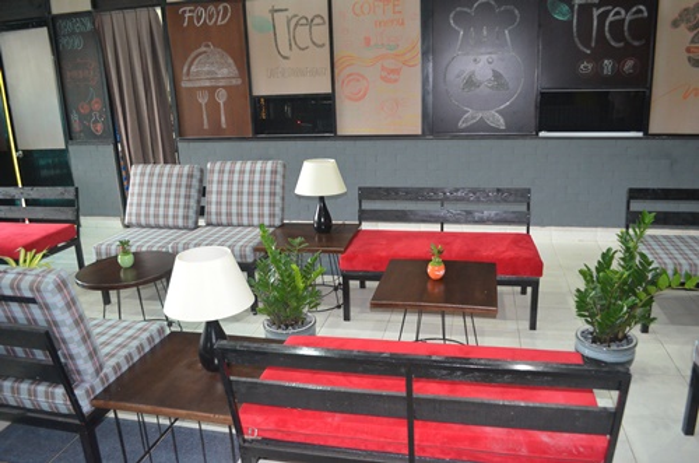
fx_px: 523
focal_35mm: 27
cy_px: 232
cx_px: 350
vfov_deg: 47.7
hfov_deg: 67.5
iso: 3200
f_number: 3.5
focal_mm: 18
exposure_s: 1/60
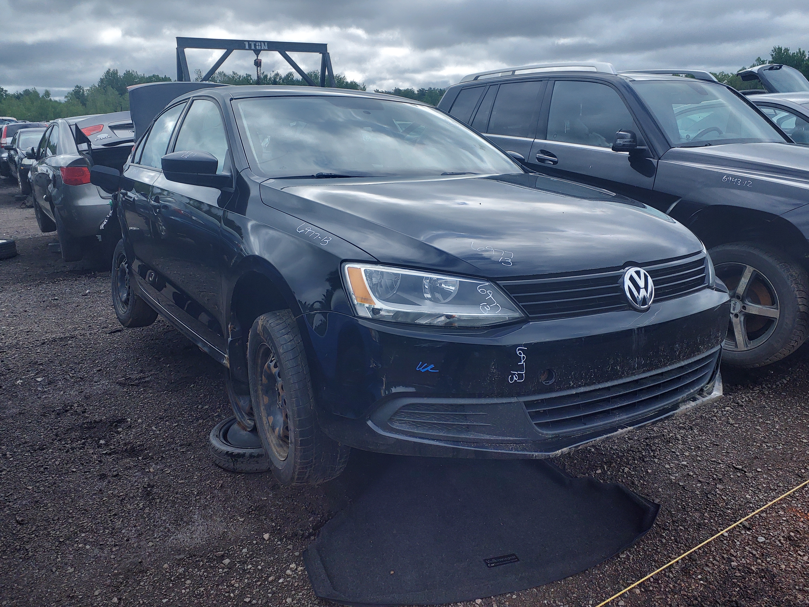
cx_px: 404
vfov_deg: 53.1
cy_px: 304
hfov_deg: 67.3
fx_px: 608
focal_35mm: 26
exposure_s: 1/274
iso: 40
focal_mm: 3.58
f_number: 1.9
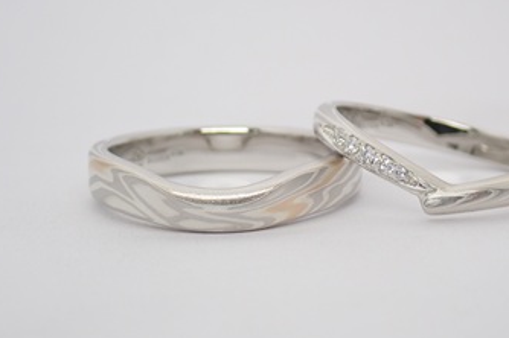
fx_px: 1525
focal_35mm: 108
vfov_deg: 12.7
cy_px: 177
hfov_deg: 18.9
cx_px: 322
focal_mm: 13.65
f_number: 4.1
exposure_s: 1/125
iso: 200
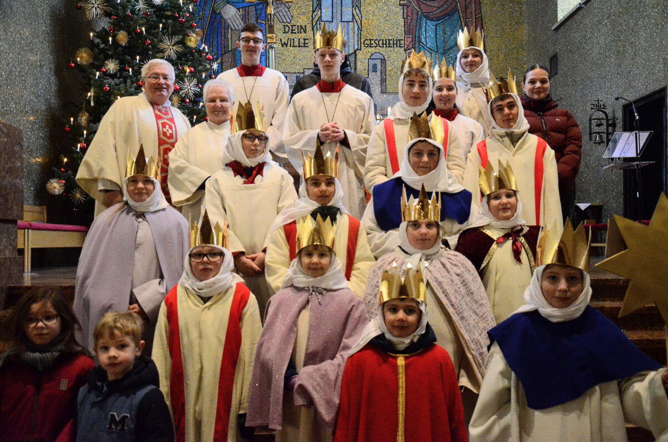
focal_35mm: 36
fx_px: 667
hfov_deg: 53.2
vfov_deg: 36.7
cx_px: 334
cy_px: 221
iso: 6400
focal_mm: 24
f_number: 5
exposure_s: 1/100
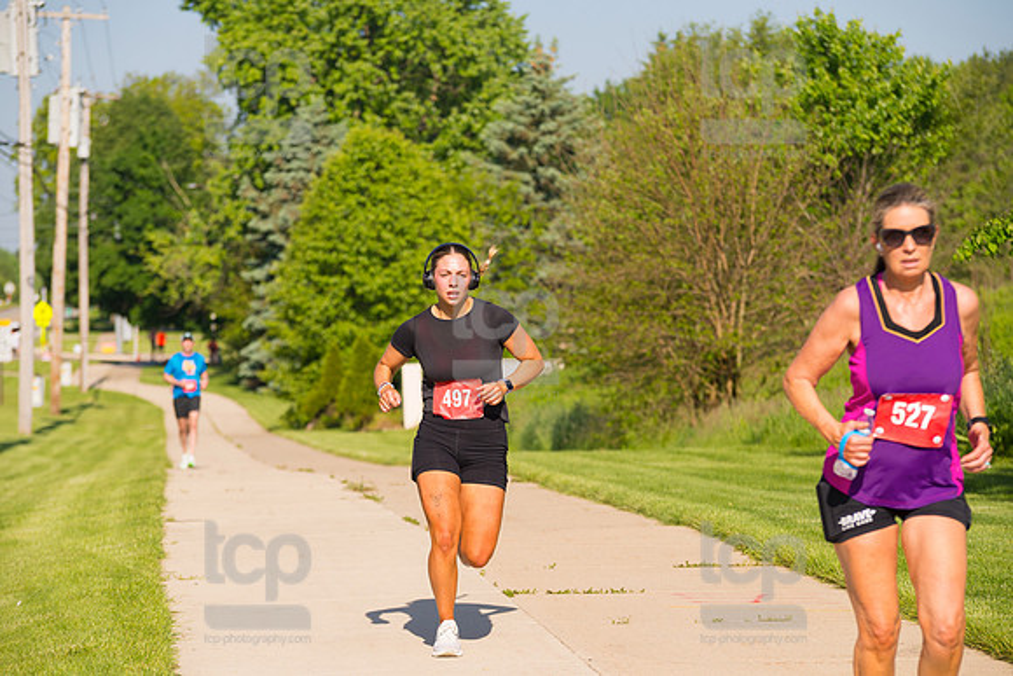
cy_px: 338
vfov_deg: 10.2
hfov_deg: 15.2
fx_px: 3799
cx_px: 506
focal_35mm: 135
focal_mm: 135
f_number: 5.6
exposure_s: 1/2000
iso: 400
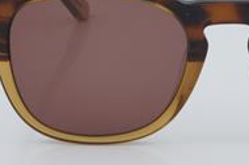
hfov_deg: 11.7
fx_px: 1202
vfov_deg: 7.9
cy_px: 46
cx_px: 224
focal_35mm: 174
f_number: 32
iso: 100
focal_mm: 55
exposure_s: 1/4
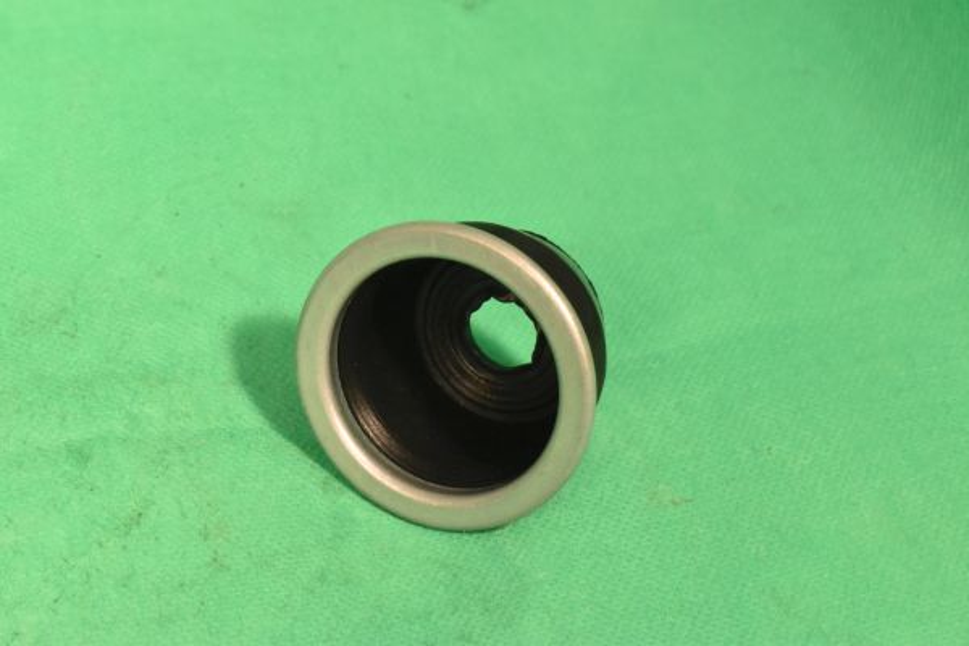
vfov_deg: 16.6
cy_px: 323
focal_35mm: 82
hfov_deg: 24.6
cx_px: 484
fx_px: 2220
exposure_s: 1/100
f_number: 18
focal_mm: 55
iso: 5000
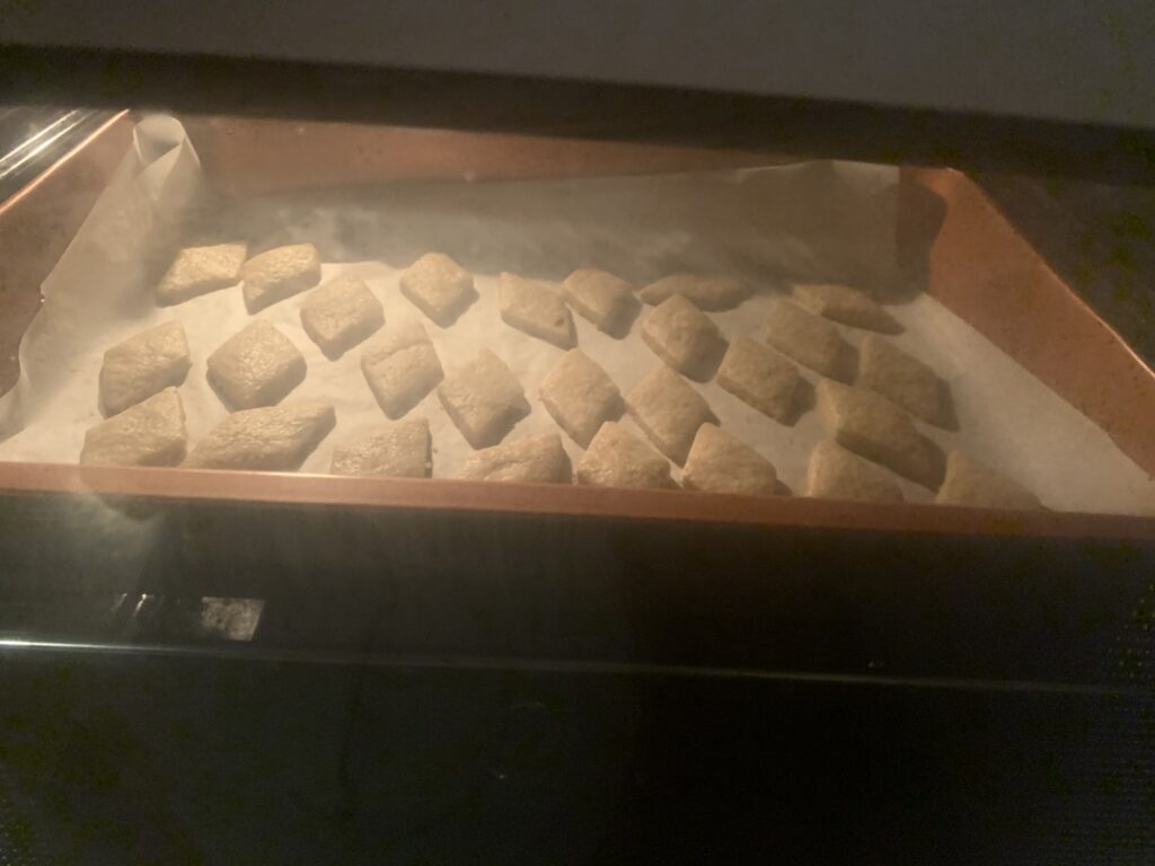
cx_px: 578
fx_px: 868
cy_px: 433
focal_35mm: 26
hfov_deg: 67.3
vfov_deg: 53.1
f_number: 1.8
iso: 500
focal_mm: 4.25
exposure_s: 1/25
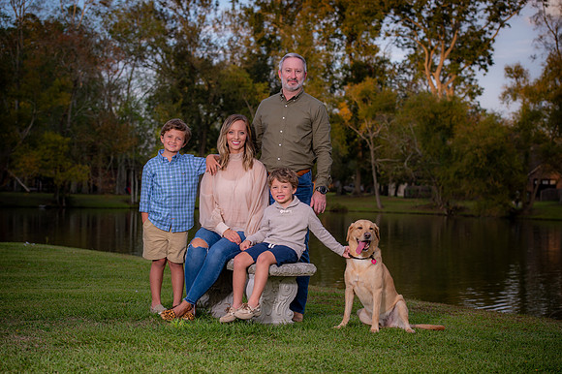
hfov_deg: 28.9
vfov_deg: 19.4
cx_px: 281
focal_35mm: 70
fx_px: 1092
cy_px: 187
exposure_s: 1/125
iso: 100
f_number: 5
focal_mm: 70
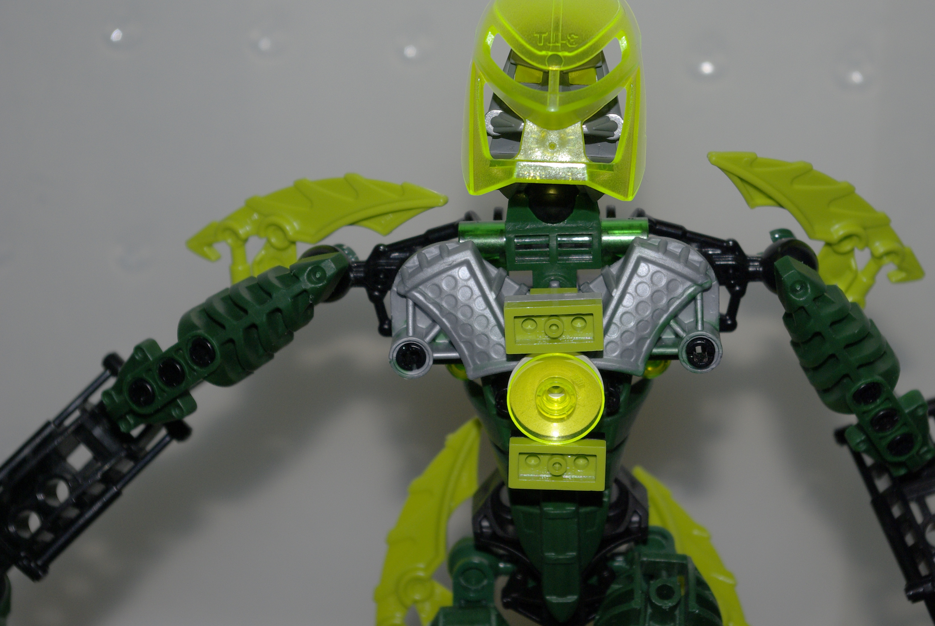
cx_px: 539
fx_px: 2512
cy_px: 314
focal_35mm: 97
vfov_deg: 14.2
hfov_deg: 21.1
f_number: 8
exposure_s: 1/60
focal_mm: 55
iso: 400
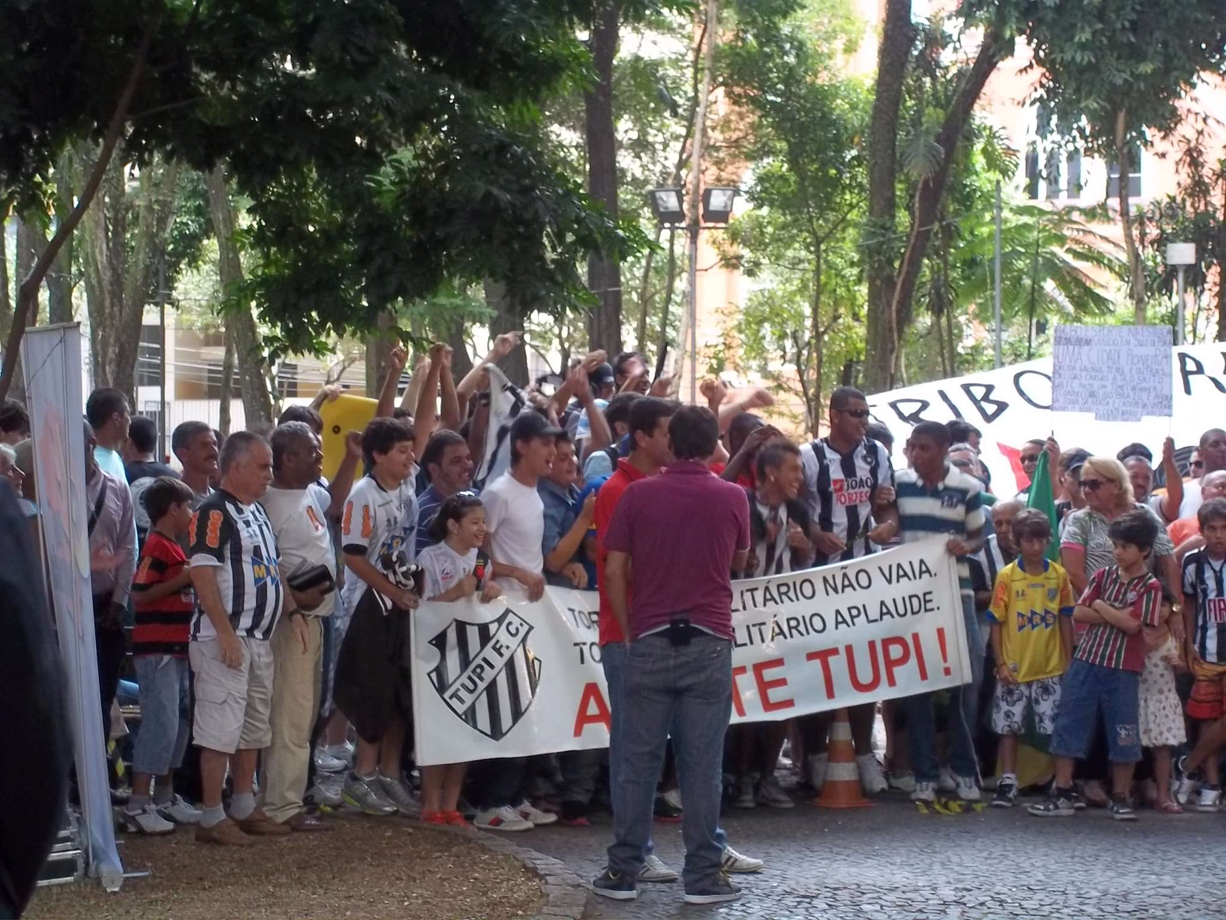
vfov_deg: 17.2
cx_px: 613
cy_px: 460
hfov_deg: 22.8
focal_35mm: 86
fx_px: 3046
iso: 160
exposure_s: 1/50
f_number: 5
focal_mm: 15.4
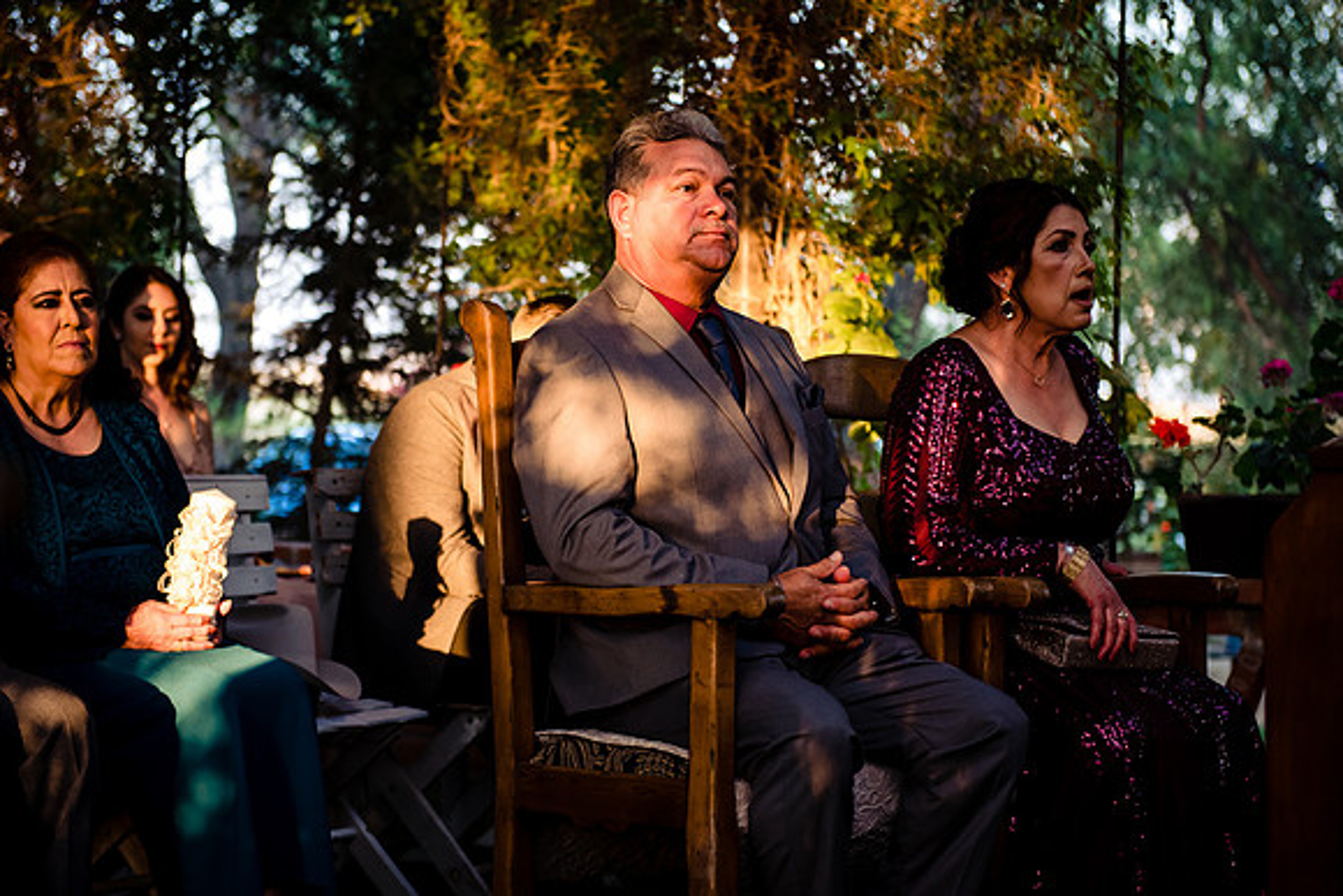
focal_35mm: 75
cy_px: 448
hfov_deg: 27.1
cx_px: 672
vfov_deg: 18.3
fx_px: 2785
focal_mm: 70
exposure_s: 1/160
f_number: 2.8
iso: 800
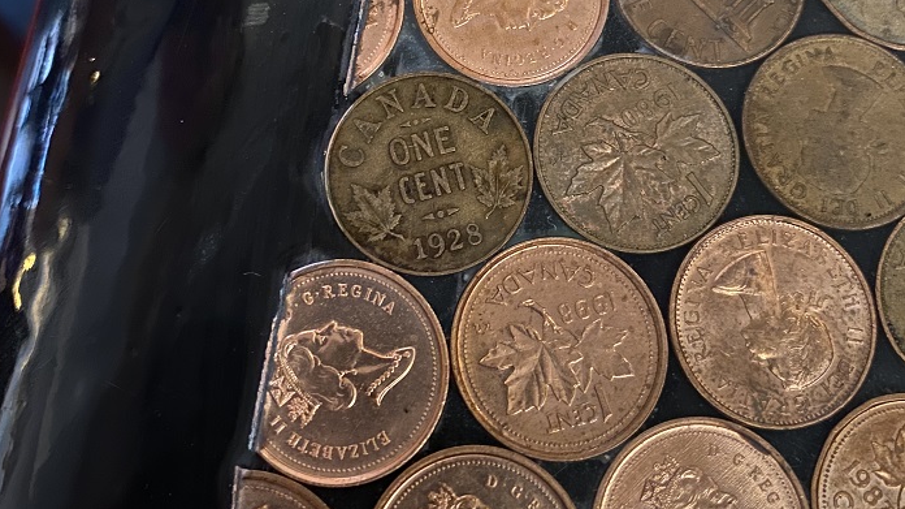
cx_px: 451
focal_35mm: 38
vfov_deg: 30.6
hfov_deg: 52.8
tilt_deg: -75.0
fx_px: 912
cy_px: 122
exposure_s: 1/24
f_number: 1.8
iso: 800
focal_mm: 4.25
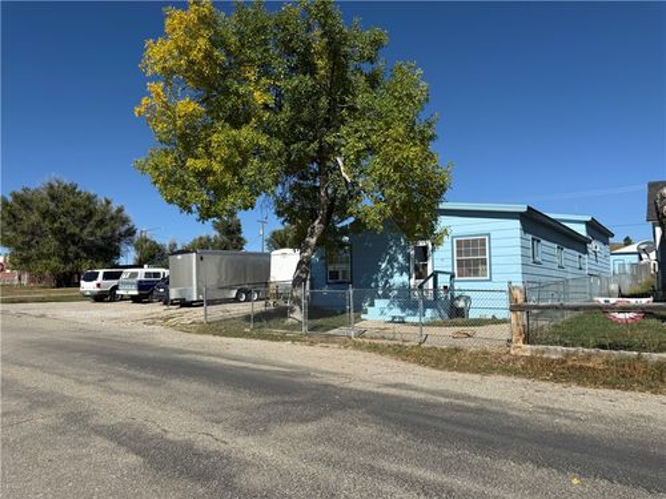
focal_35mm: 24
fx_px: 462
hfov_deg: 71.6
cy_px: 250
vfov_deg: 56.8
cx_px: 333
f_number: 1.78
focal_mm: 6.76
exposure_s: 1/6711
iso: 80
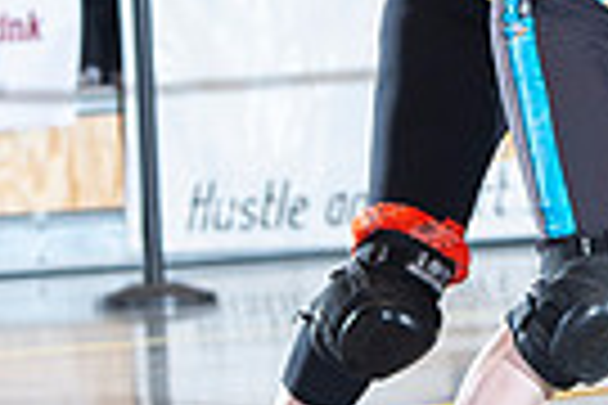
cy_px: -11
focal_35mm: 429
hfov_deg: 4.8
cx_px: 721
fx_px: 7245
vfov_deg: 3.2
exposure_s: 1/160
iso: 640
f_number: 5.6
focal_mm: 100
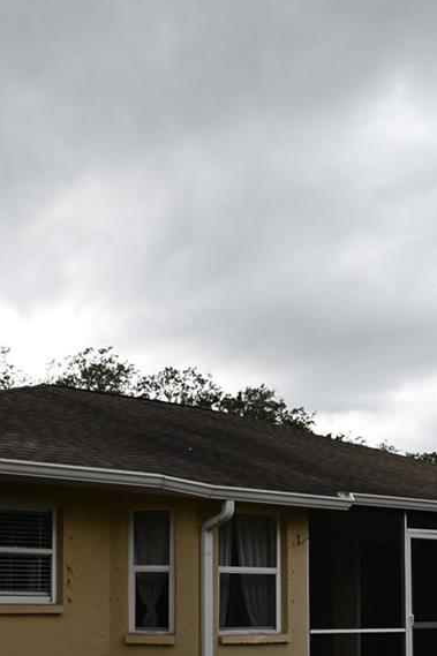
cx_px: 54
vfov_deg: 40.3
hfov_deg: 28.0
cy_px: 545
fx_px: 845
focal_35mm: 46
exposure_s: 1/1600
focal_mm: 16.5
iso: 720
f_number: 4
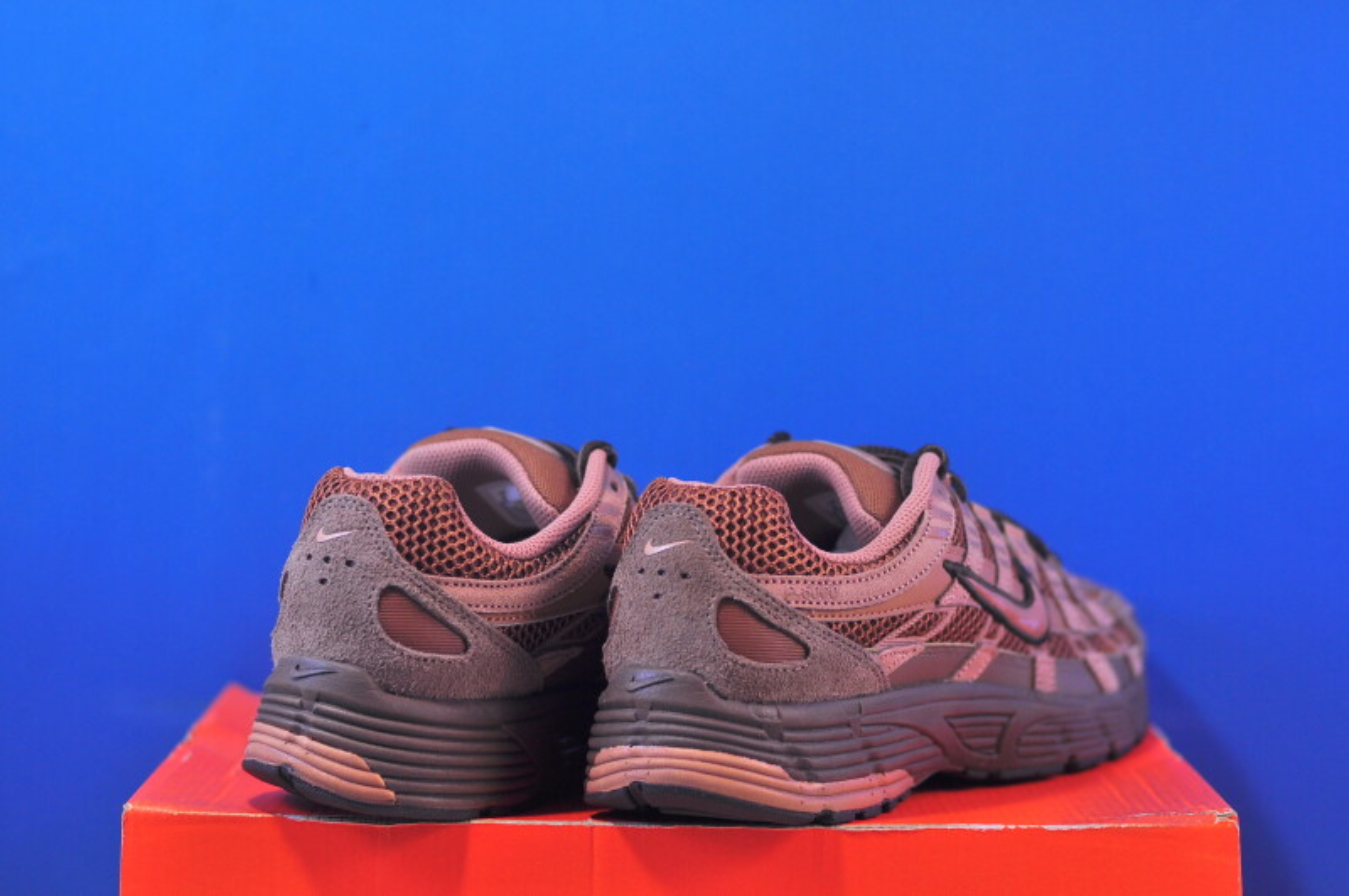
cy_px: 448
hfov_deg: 27.0
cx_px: 674
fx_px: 2806
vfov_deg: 18.1
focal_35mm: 75
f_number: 2.5
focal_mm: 50
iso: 250
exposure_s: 1/320
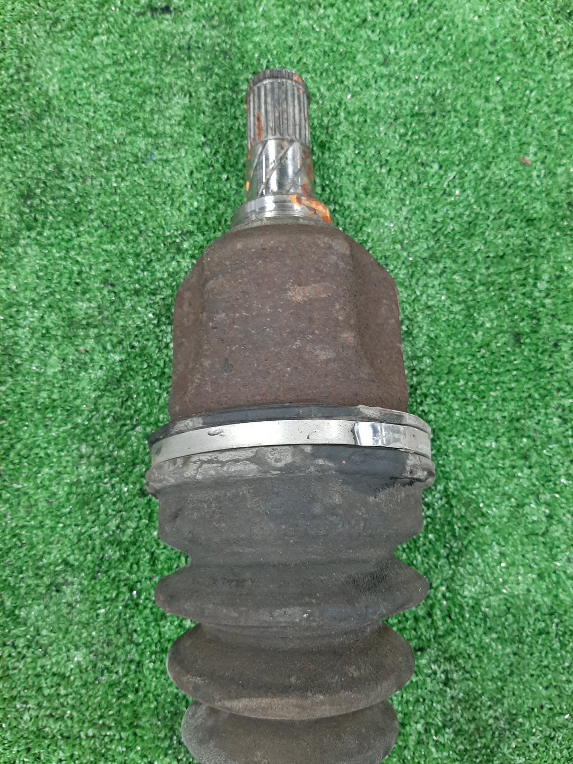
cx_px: 286
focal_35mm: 26
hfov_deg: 53.1
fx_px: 574
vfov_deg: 67.3
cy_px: 382
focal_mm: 3.93
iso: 182
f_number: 1.7
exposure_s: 1/25
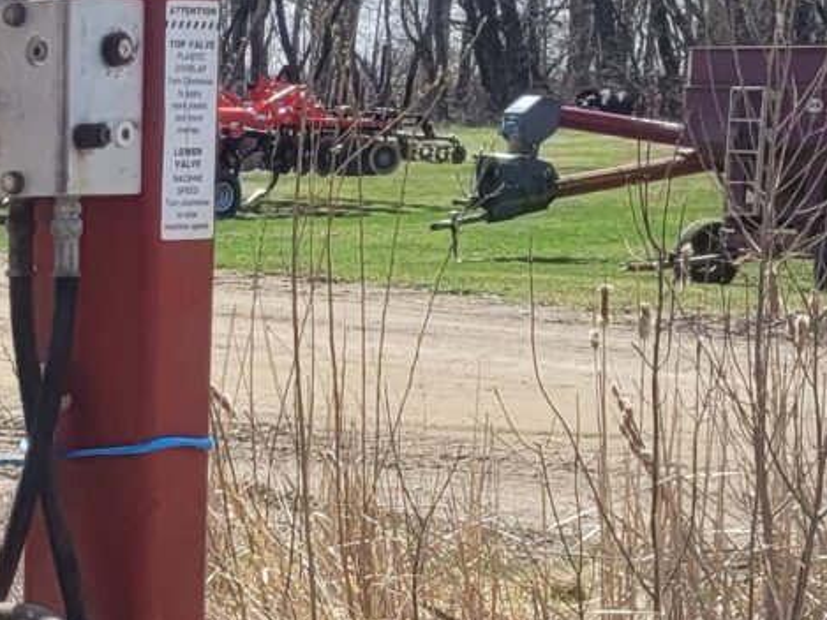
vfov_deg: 10.2
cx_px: -525
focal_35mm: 142
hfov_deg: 12.9
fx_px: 3393
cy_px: 854
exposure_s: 1/1941
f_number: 1.8
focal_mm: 5.4
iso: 40
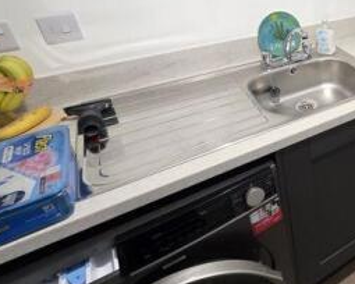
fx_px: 305
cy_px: 68
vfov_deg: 47.9
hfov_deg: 45.9
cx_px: 386
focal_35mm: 29
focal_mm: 2.2
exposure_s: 1/50
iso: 500
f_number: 1.9
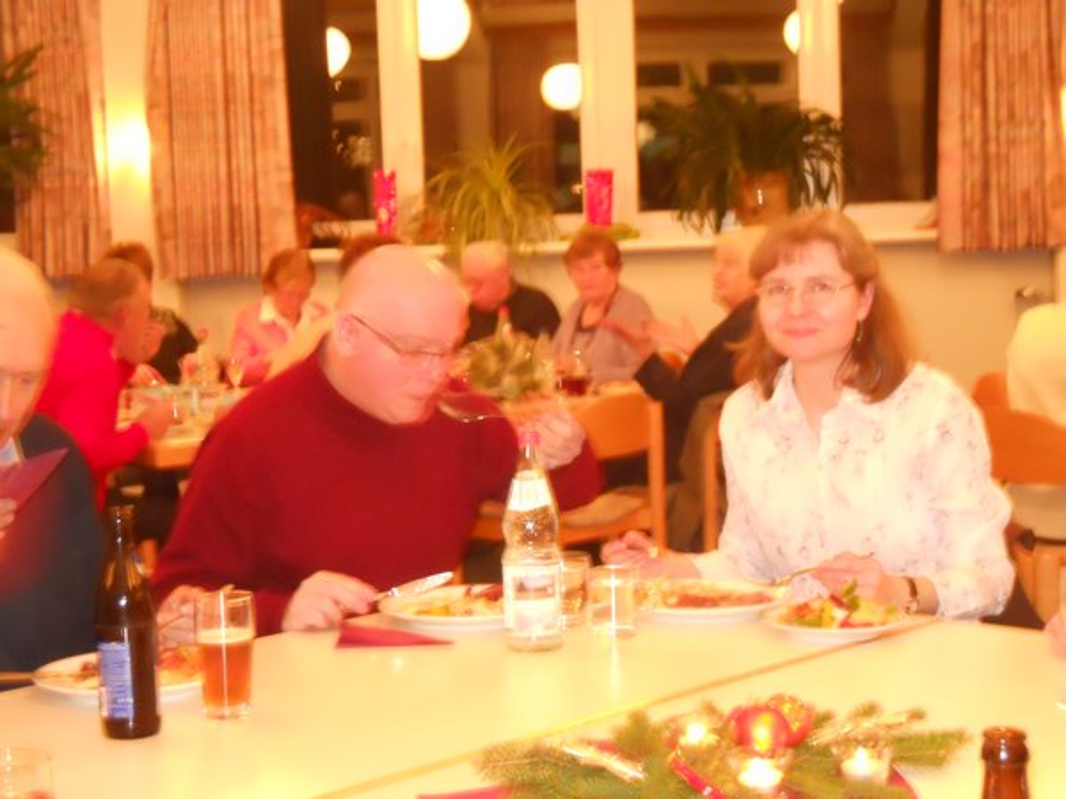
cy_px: 400
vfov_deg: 23.3
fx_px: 1940
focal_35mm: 63
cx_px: 533
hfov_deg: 30.7
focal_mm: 11.2
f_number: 4
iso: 800
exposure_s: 1/5
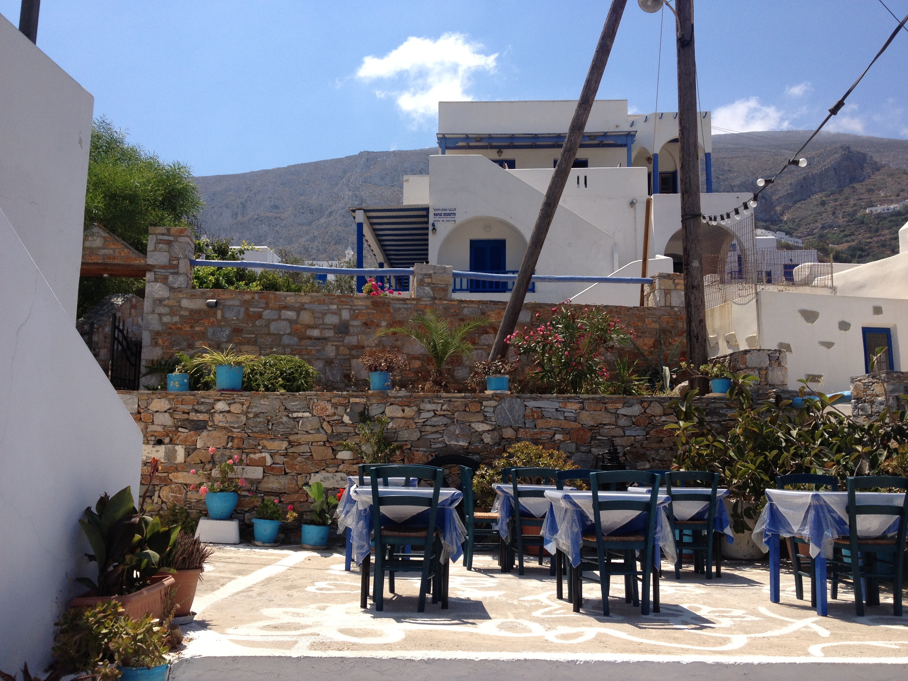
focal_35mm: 35
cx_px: 454
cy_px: 340
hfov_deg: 52.6
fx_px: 918
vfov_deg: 40.7
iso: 50
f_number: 2.4
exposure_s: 1/1905
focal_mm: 4.28
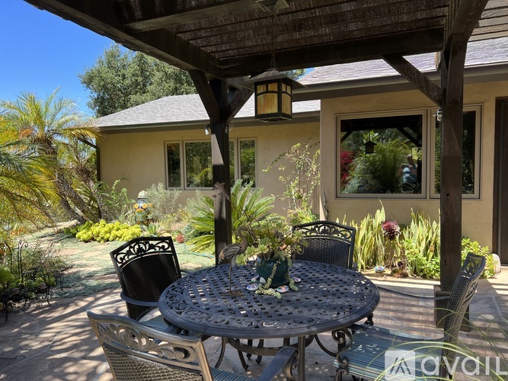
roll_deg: +0.6
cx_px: 254
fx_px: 381
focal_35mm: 26
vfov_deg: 53.0
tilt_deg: -3.3
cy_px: 190
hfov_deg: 67.3
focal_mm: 5.7
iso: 50
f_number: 1.5
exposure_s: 1/1000
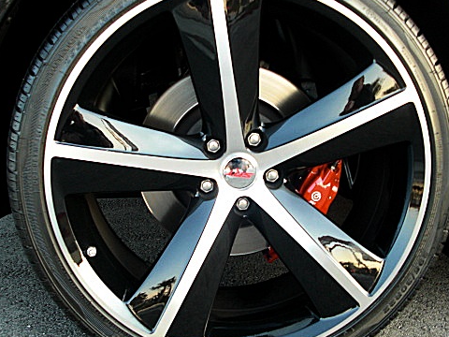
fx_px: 623
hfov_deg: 39.7
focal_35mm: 48
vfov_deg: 30.3
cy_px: 162
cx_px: 233
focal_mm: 6.3
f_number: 2.8
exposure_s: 1/80
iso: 200
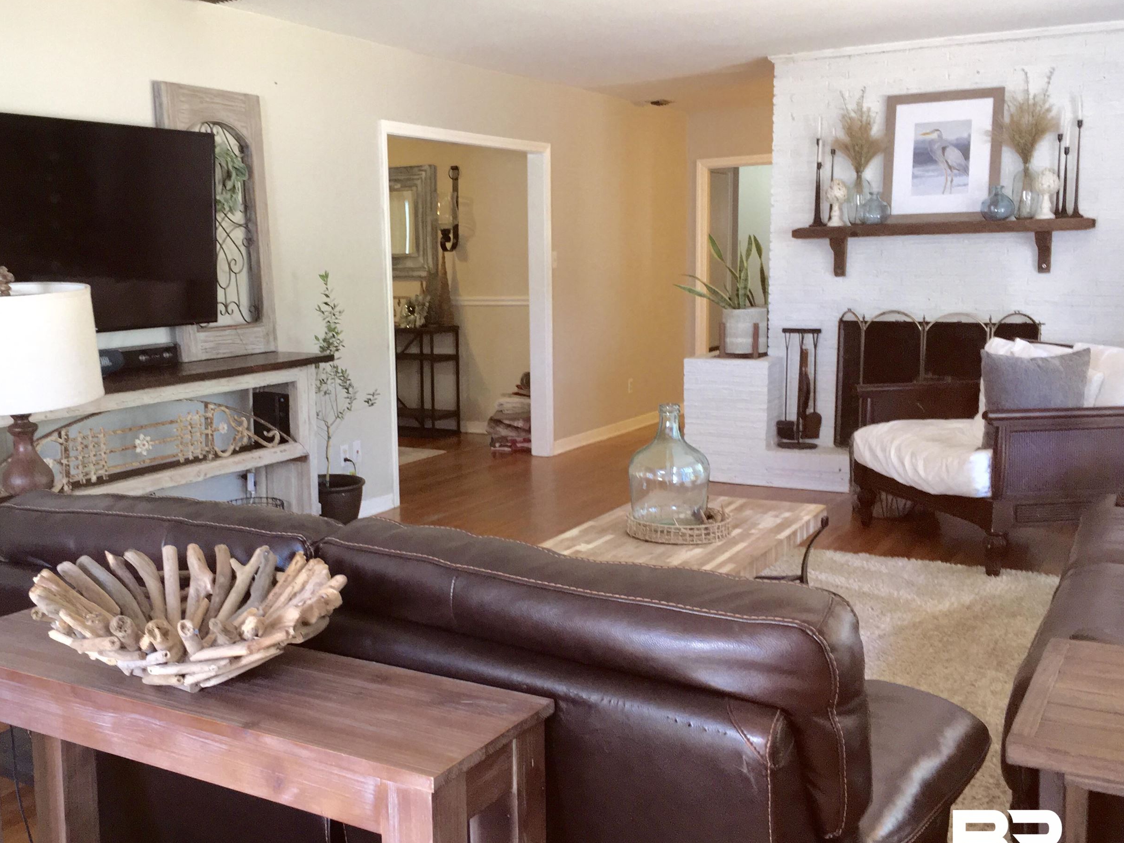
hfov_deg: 49.9
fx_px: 1201
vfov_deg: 38.7
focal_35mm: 37
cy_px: 428
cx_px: 469
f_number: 2.2
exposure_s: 1/30
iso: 80
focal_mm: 4.15
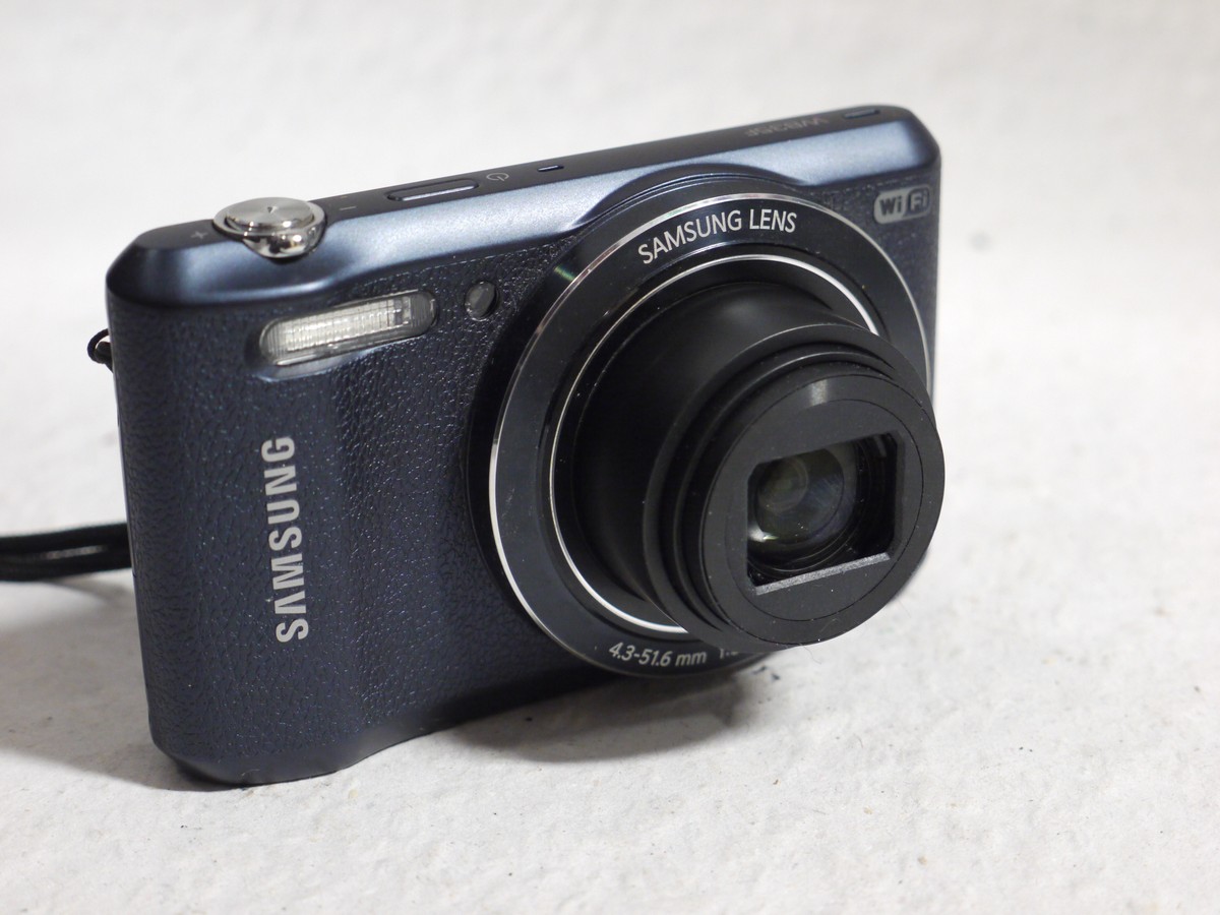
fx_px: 2538
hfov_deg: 27.0
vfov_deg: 20.4
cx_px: 610
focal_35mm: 72
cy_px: 458
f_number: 5.5
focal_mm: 36
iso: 800
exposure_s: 1/13
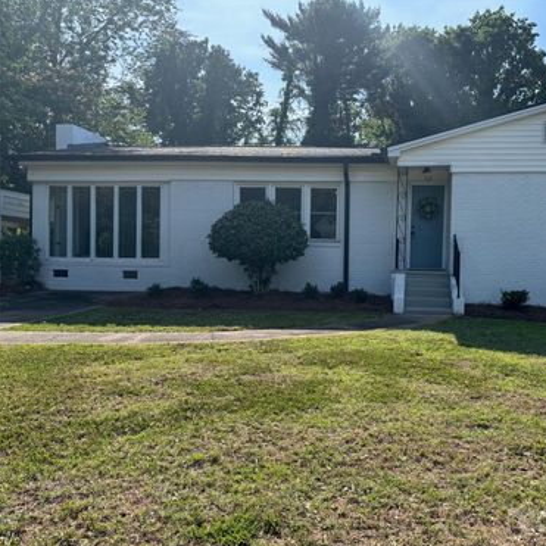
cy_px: 273
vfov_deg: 52.5
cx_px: 366
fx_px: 553
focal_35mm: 31
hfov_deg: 51.5
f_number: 1.6
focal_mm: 5.96
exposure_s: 1/1984
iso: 50
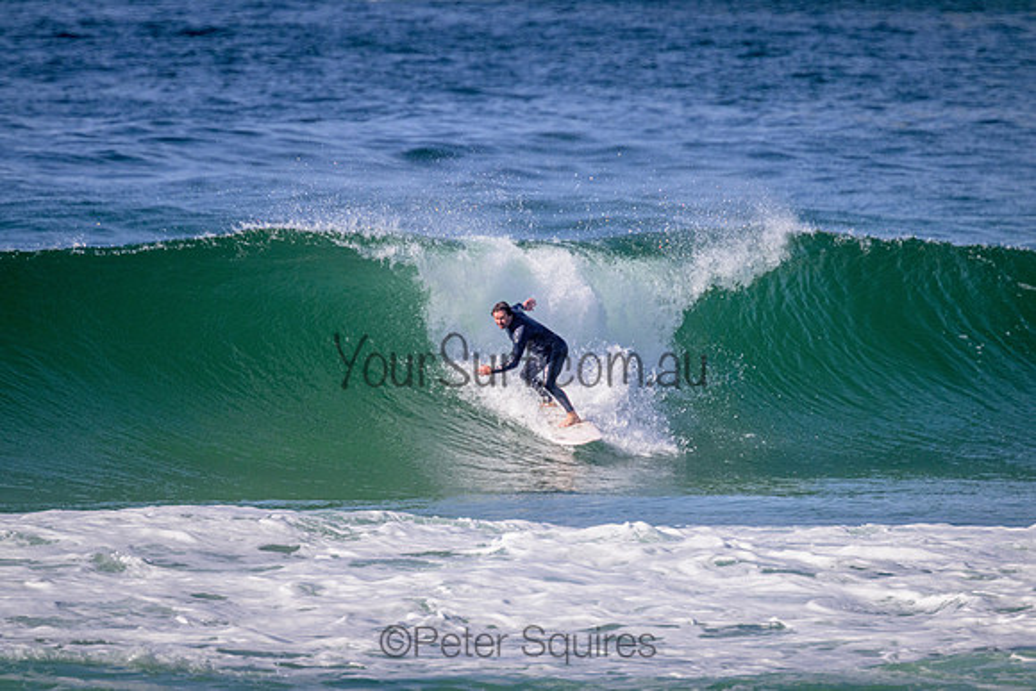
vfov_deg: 1.7
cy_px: 346
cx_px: 518
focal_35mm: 800
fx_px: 23027
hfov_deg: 2.6
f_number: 11
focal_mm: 800
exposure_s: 1/2000
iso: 1250
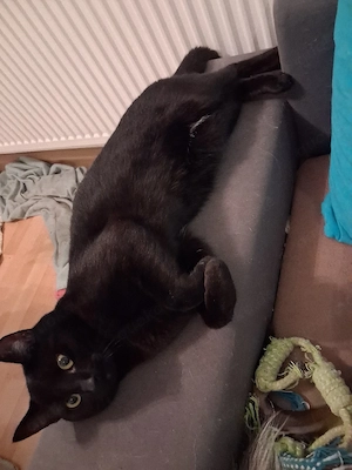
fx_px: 366
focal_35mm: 27
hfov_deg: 51.4
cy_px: 235
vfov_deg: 65.3
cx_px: 176
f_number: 1.8
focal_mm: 4
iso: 1250
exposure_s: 1/25
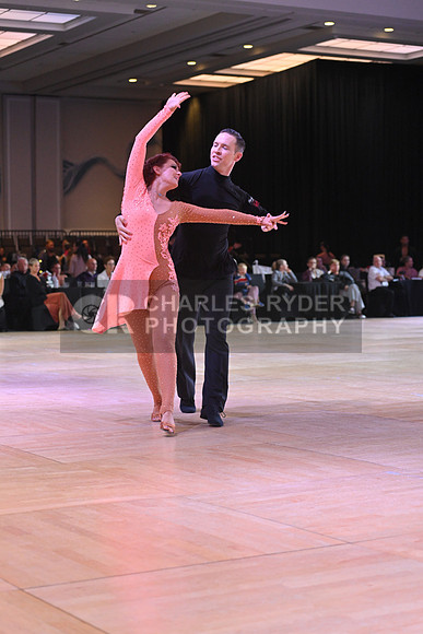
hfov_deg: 18.9
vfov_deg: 28.1
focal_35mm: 72
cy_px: 317
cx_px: 212
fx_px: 1268
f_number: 4
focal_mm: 72
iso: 2000
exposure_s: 1/250
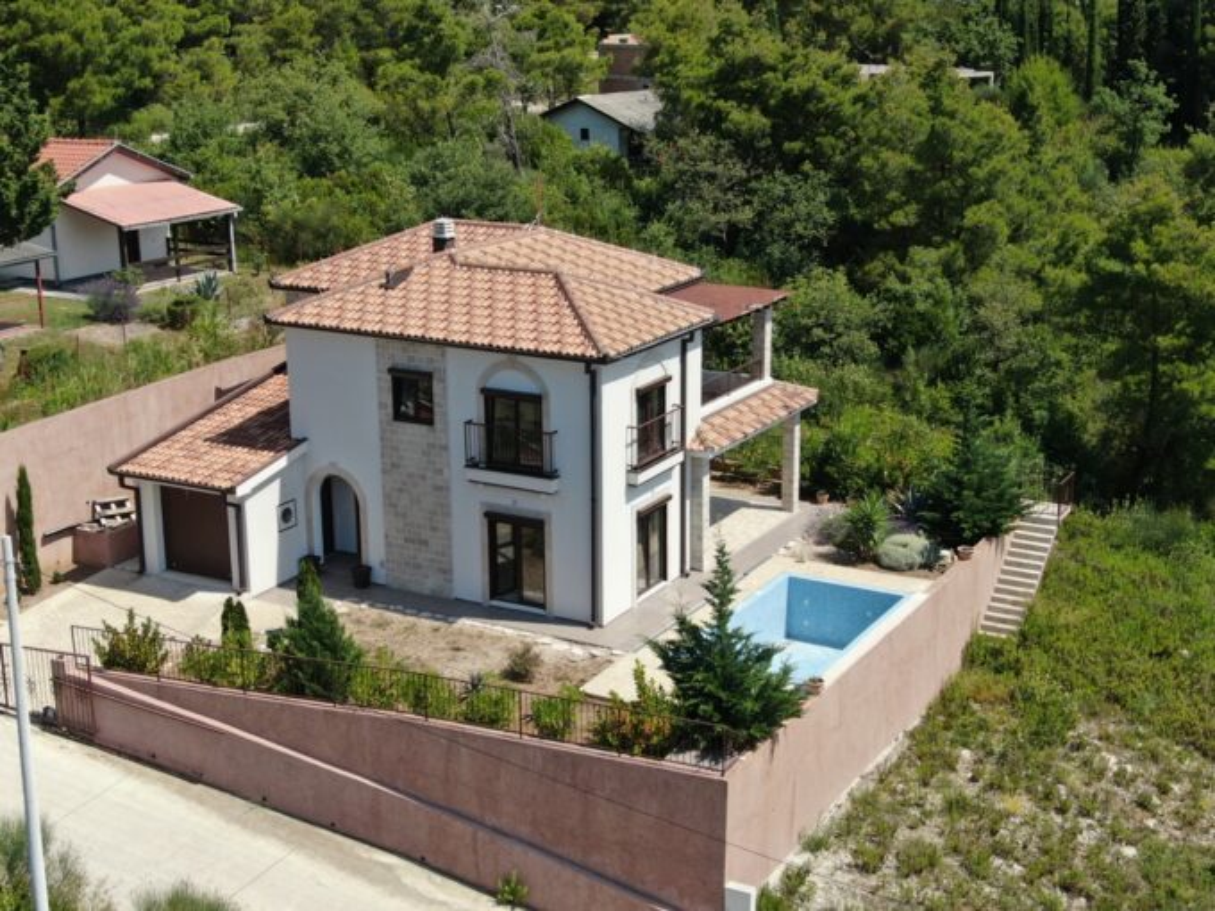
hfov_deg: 39.7
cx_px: 608
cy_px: 456
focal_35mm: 48
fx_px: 1685
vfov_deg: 30.3
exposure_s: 1/640
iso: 100
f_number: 3.8
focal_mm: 8.6
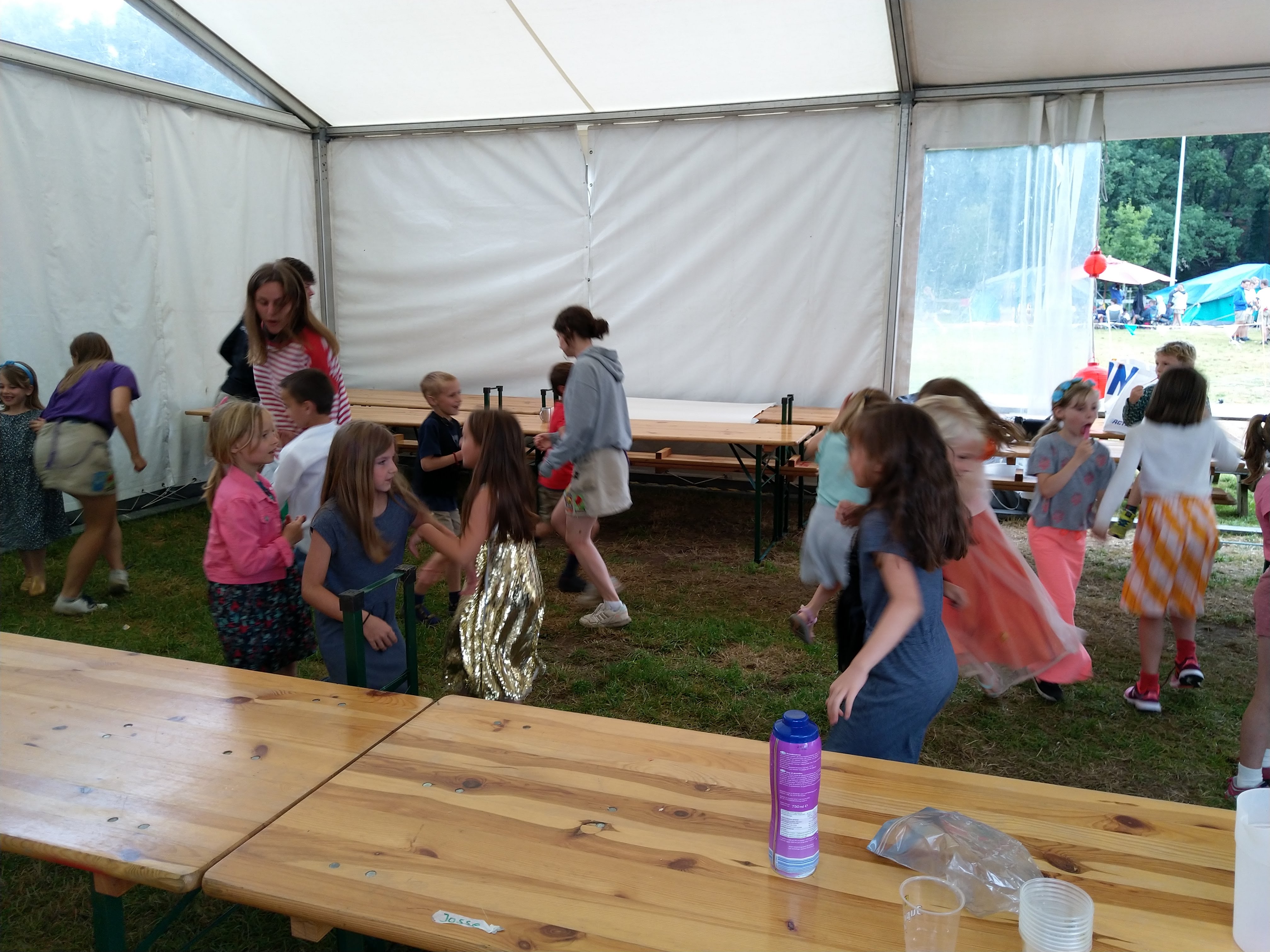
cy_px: 476
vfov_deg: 54.9
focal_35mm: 25
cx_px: 635
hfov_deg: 69.4
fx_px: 917
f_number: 1.75
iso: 100
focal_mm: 4.28
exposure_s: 1/33
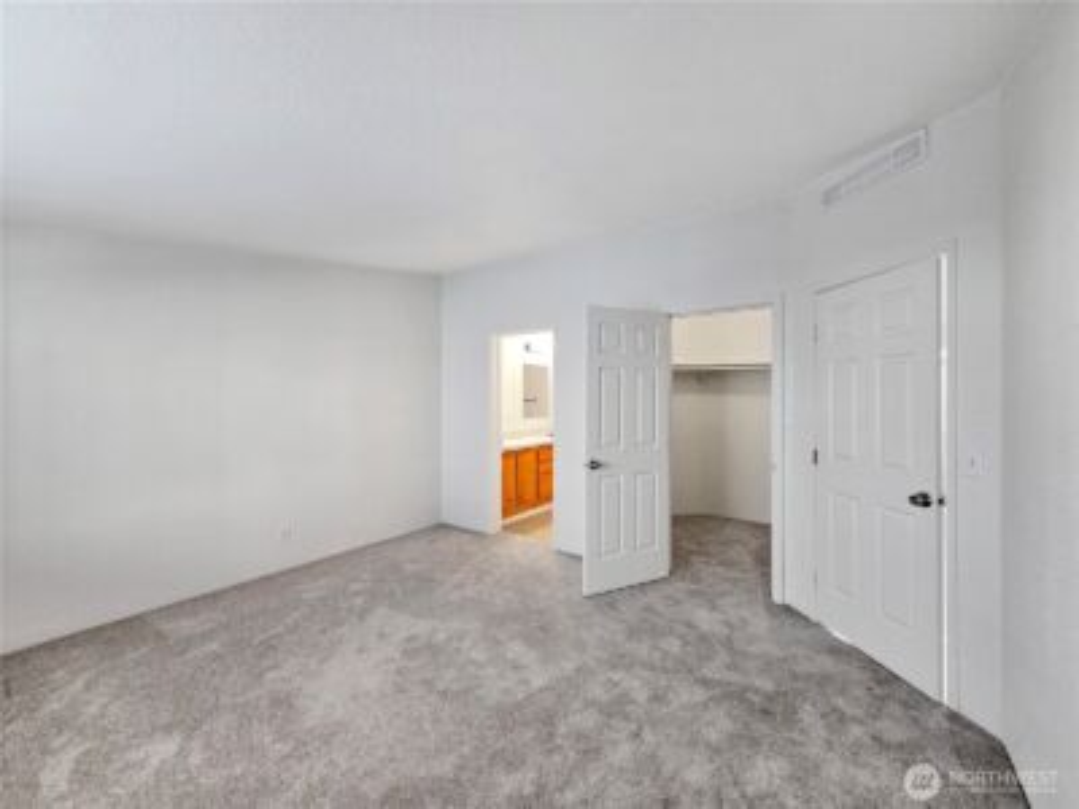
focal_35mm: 13
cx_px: 540
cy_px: 404
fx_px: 405
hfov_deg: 106.2
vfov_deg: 89.9
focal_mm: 2.2
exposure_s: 1/60
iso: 200
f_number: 2.2
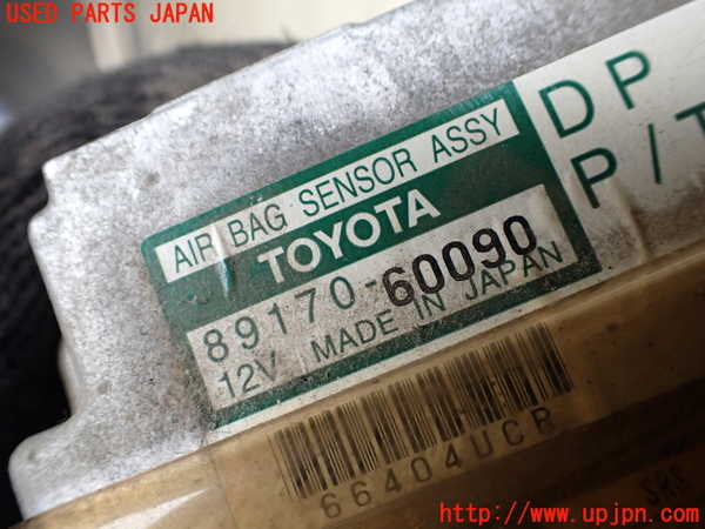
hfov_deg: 60.0
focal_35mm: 30
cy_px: 264
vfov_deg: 46.8
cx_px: 352
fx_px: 611
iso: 250
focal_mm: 5.4
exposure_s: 1/125
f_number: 2.3
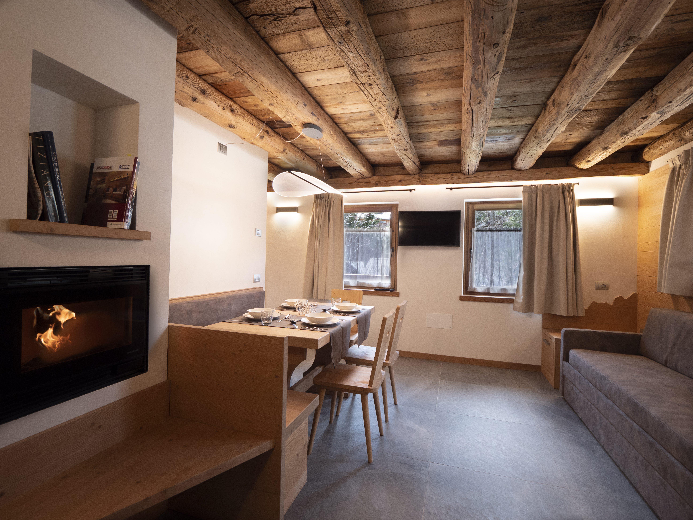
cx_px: 346
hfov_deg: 94.5
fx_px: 320
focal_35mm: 16
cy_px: 260
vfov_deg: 78.1
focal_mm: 8
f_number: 2.8
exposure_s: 1/50
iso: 400
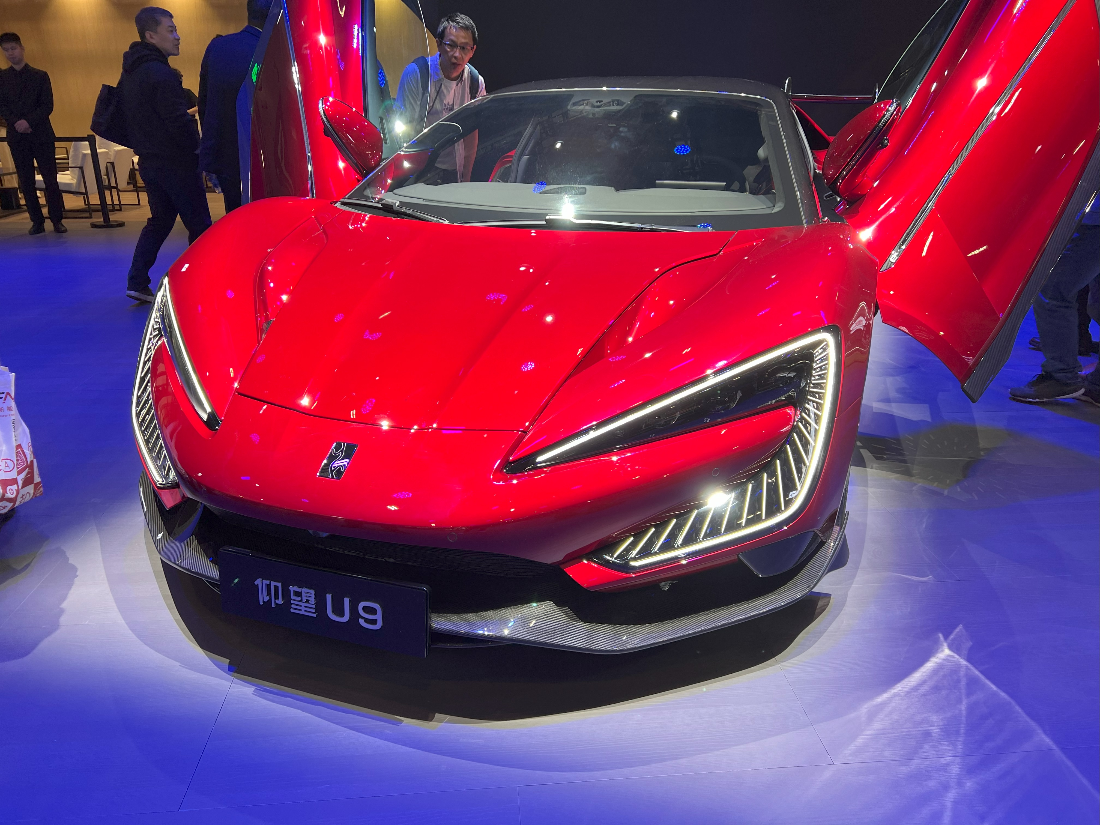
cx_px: 550
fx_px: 826
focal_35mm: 26
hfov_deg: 67.3
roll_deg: +1.6
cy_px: 412
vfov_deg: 53.1
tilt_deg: -19.3
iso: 40
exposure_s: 1/81
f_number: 1.5
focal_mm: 5.7
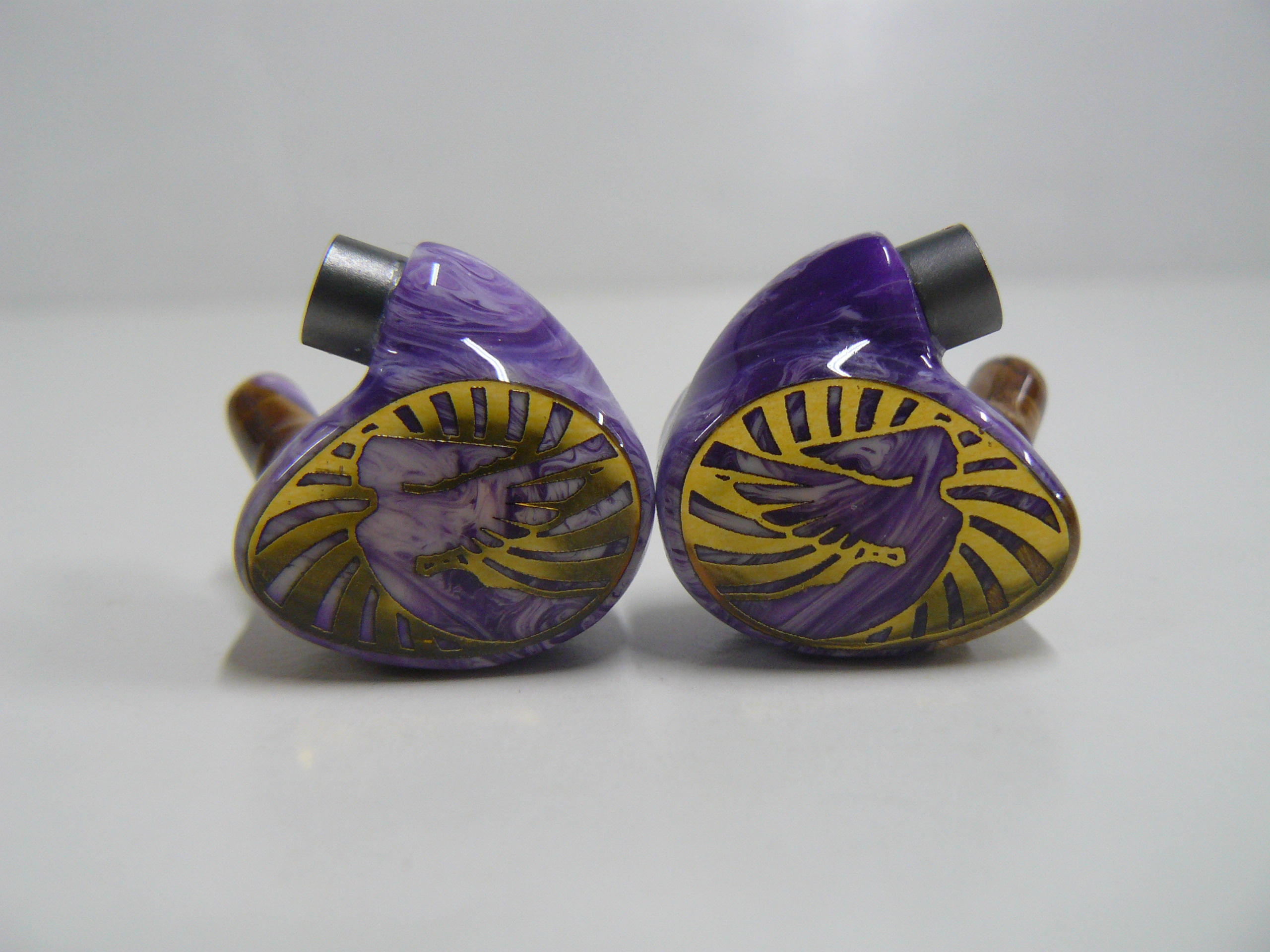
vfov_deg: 39.7
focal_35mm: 36
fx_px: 1321
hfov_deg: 51.4
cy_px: 476
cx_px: 635
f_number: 2.8
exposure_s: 1/30
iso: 160
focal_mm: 6
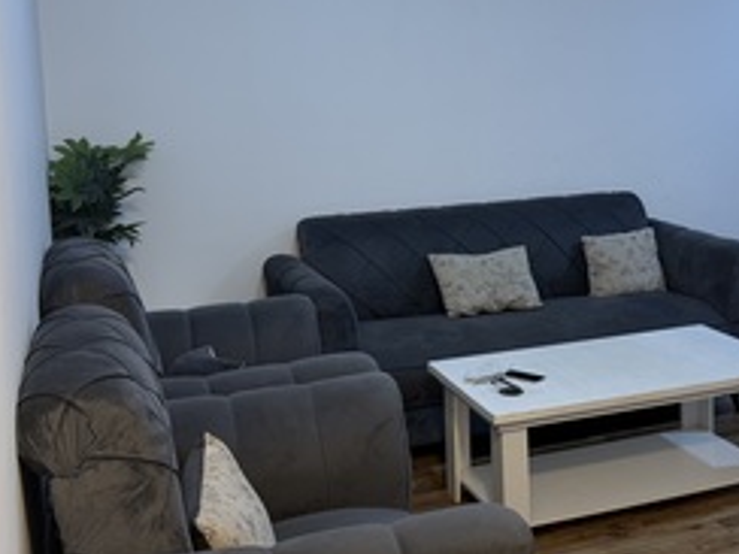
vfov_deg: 31.8
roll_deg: +2.3
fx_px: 961
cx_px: 432
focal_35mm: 45
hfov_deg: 41.9
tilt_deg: -5.9
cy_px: 162
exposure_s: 1/60
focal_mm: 6.76
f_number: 1.78
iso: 100
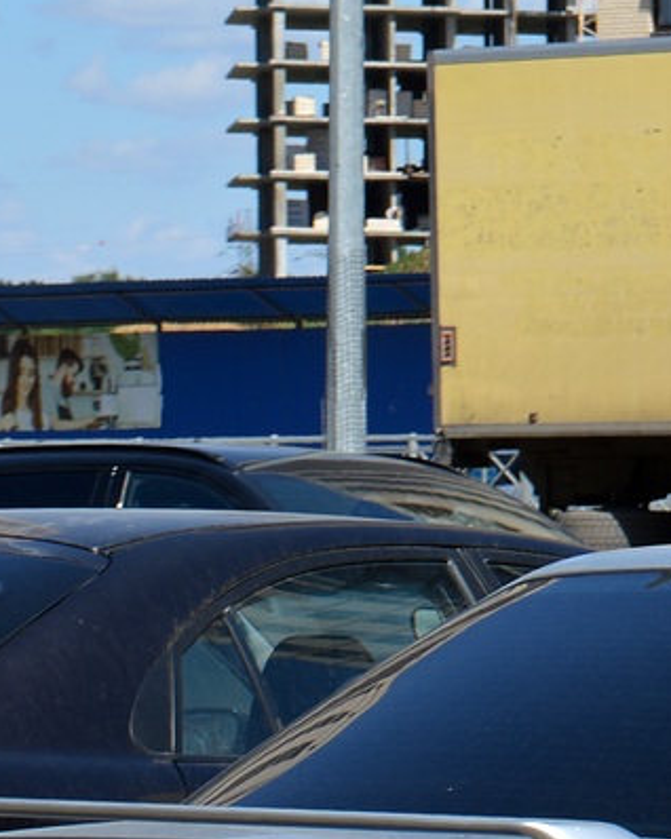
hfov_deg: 5.5
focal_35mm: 276
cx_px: 1068
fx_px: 6857
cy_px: 686
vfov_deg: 7.0
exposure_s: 1/250
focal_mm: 52
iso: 100
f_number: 8
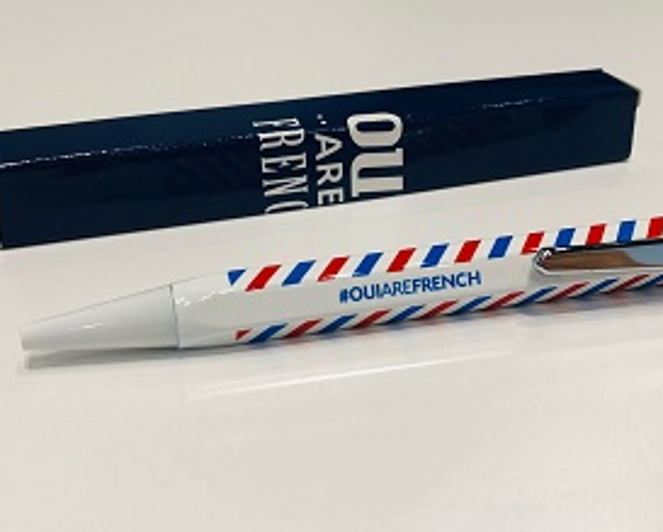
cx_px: 338
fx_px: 884
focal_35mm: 45
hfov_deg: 41.1
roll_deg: +0.0
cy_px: 268
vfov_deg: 33.5
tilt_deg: -30.0
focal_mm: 3.99
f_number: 1.8
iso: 25
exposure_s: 1/63
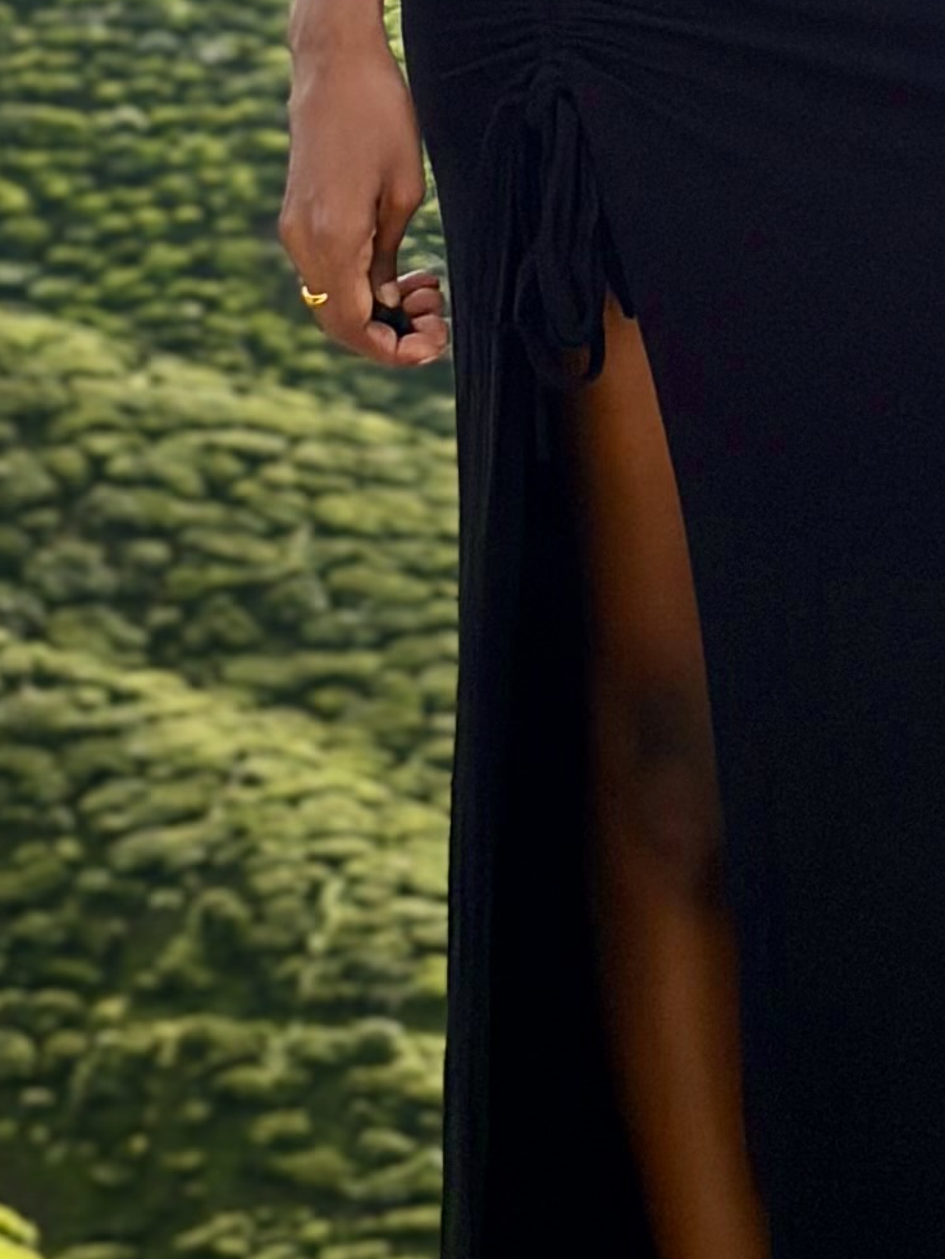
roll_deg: +1.1
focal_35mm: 213
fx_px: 7753
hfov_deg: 6.9
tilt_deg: +2.0
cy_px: -855
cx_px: 940
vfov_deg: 9.0
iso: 50
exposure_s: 1/3279
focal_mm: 5.96
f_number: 1.6
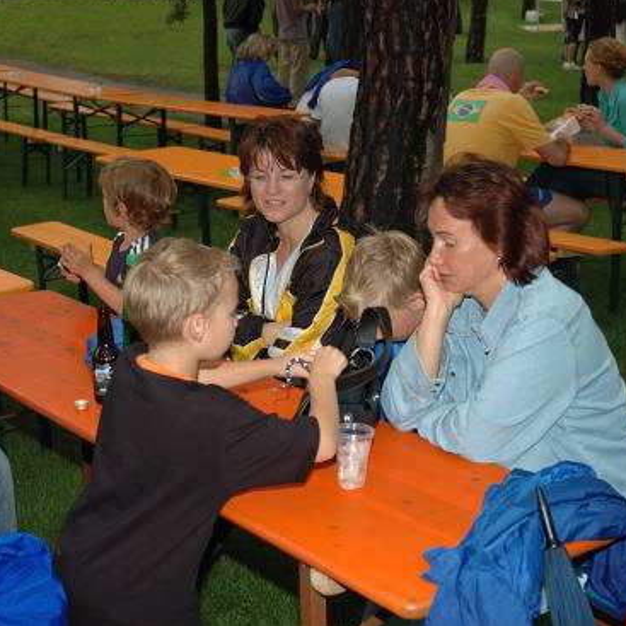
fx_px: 1241
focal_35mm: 61
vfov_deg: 28.3
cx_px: 310
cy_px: 311
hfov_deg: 28.3
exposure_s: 1/60
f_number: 4
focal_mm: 31
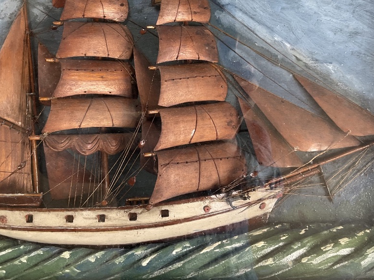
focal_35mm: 45
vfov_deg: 32.0
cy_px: 95
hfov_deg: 42.0
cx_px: 210
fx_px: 486
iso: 50
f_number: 1.8
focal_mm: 3
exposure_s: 1/60
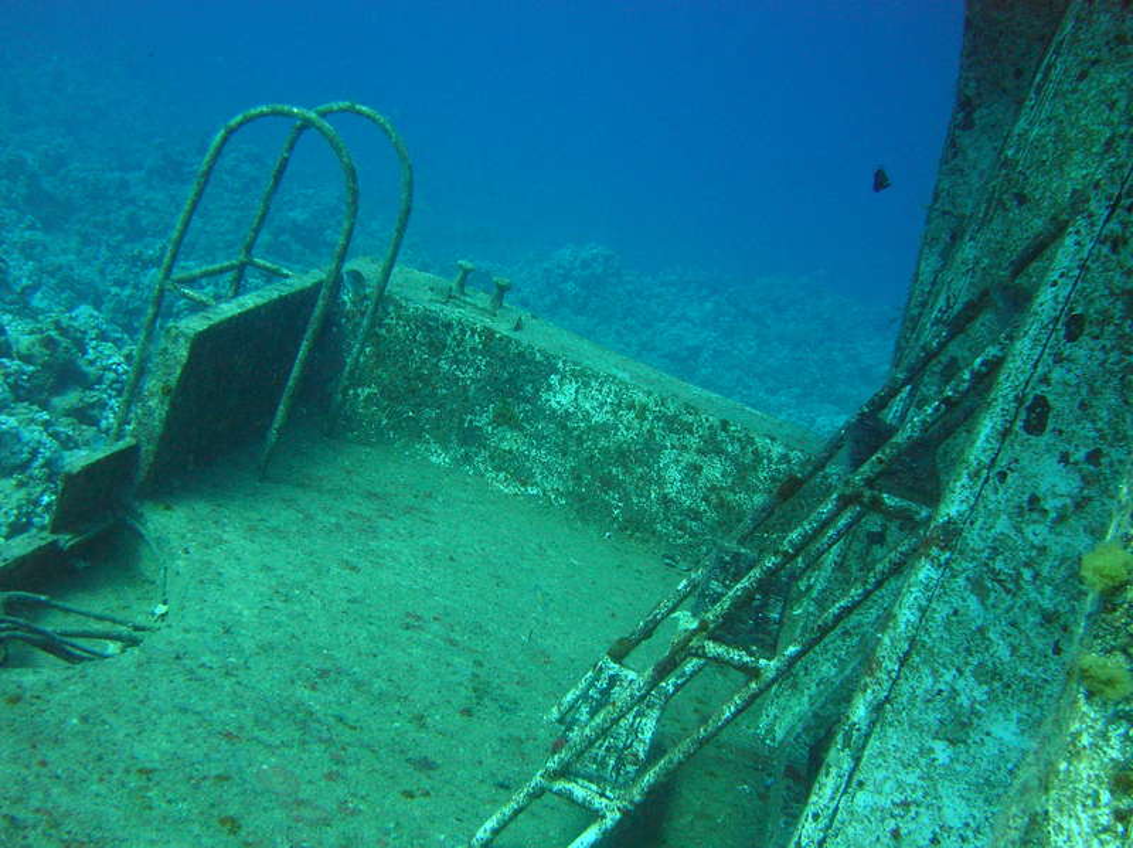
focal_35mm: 34
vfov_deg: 41.8
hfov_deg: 54.0
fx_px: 1112
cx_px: 566
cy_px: 424
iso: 50
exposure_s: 1/46.6
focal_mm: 5.7
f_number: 4.9
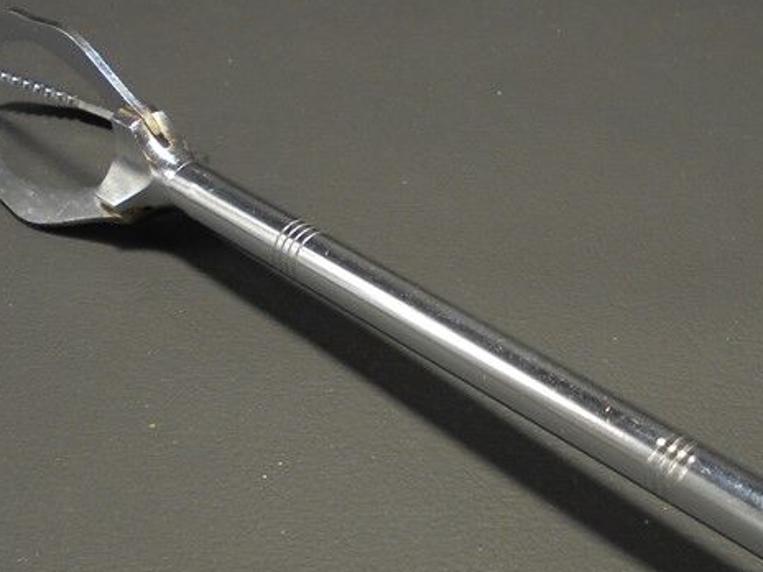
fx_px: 1455
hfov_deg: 29.2
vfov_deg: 21.9
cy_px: 466
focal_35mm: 66
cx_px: 520
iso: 160
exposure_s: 1/30
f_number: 4
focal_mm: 6.1
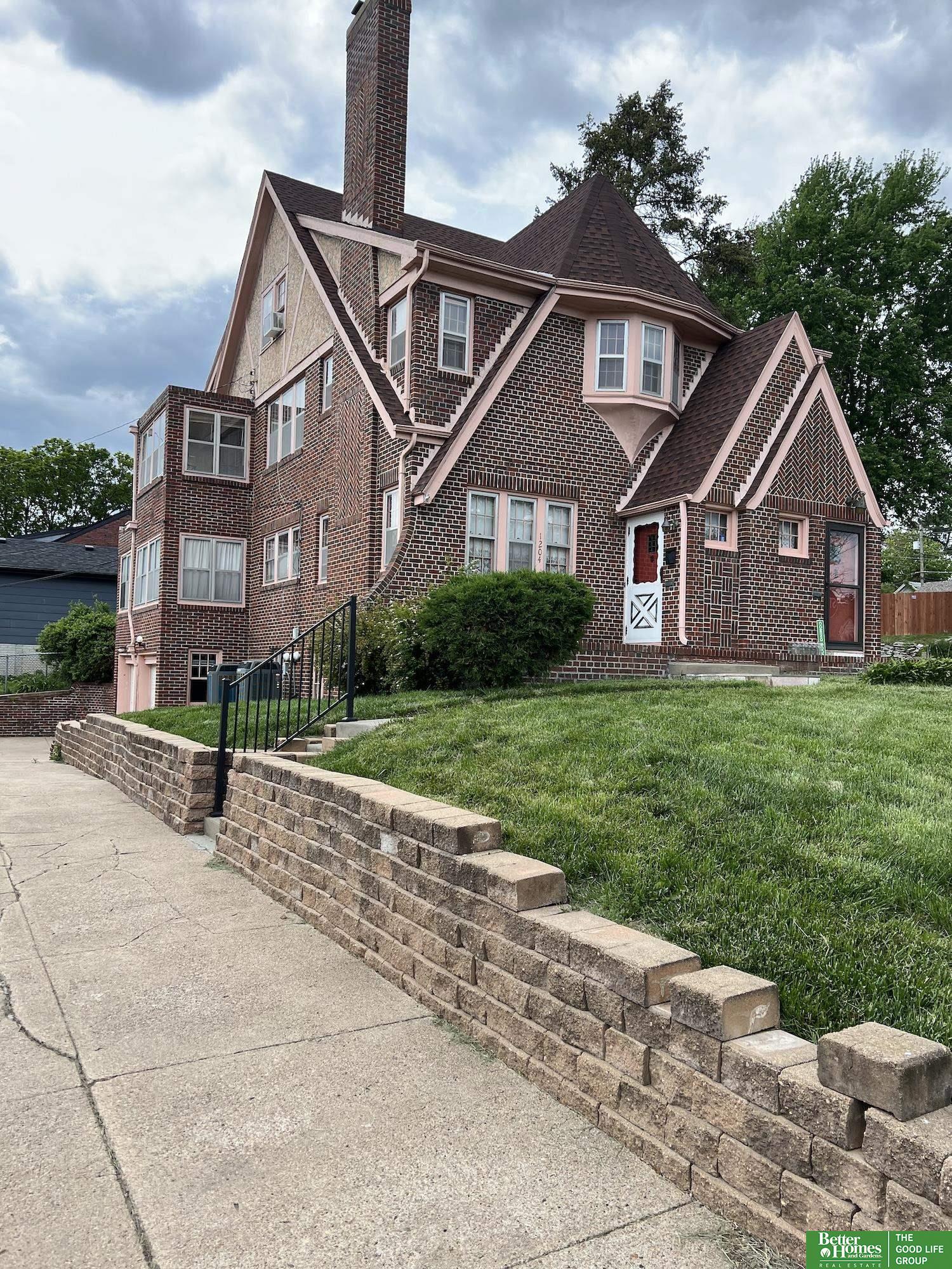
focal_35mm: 26
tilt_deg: +4.9
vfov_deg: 67.3
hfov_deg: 53.1
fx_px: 953
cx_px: 476
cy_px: 634
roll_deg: -0.9
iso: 50
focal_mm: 5.7
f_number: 1.5
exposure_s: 1/1838
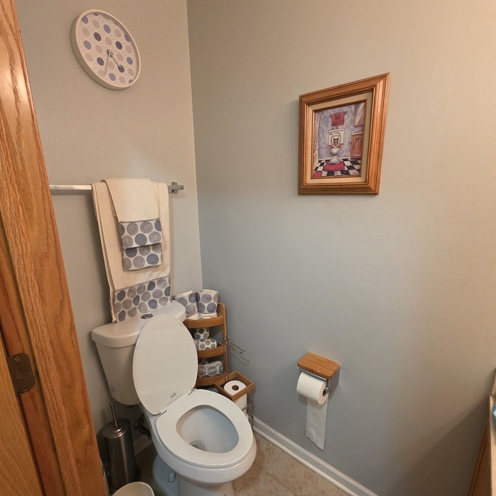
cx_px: 251
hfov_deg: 87.4
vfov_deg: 87.3
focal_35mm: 16
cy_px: 263
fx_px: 259
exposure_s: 1/60
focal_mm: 2.2
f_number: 1.9
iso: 320
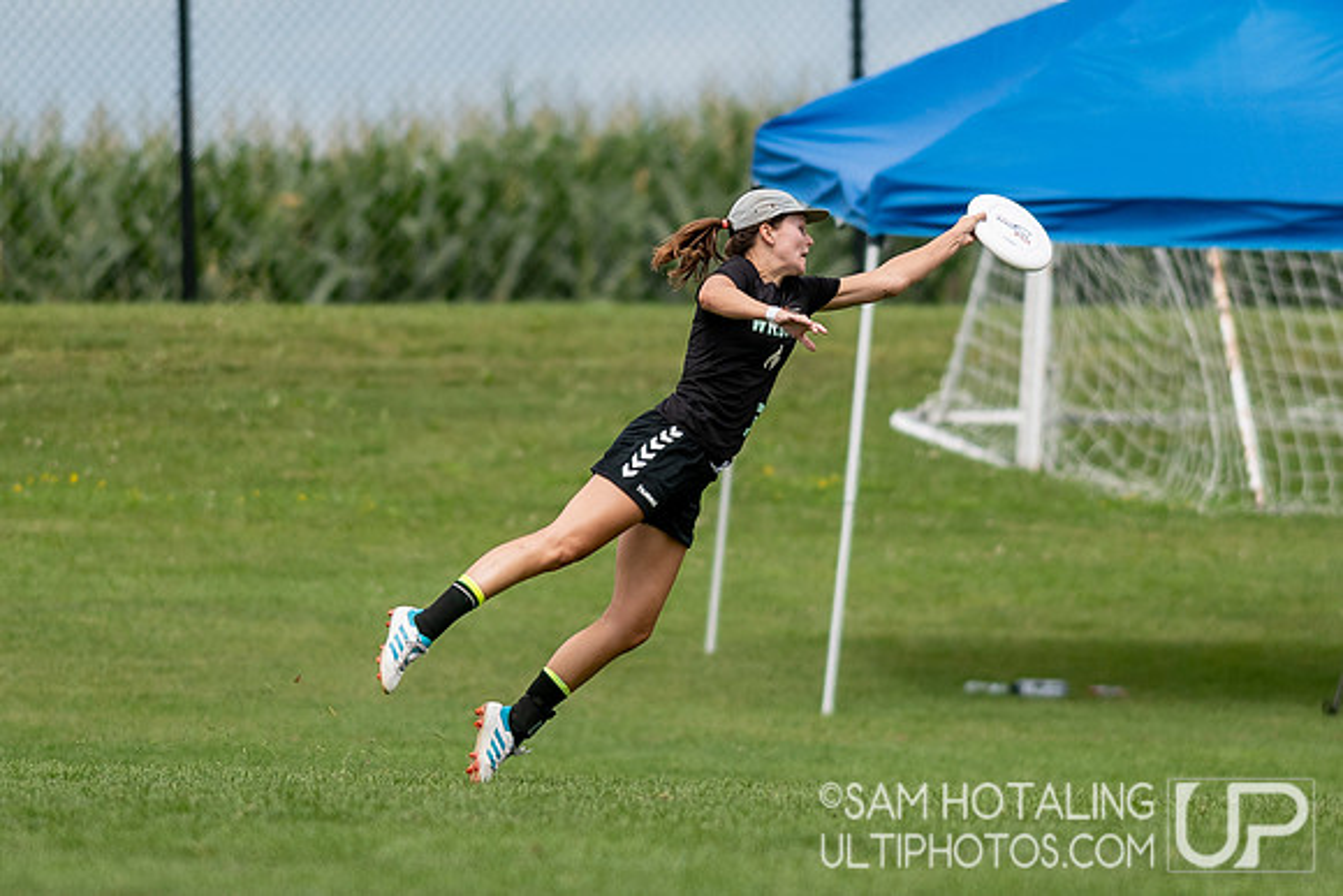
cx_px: 679
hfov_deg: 2.4
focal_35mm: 849
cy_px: 430
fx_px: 31664
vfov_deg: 1.6
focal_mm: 300
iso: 100
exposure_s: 1/4000
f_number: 2.8
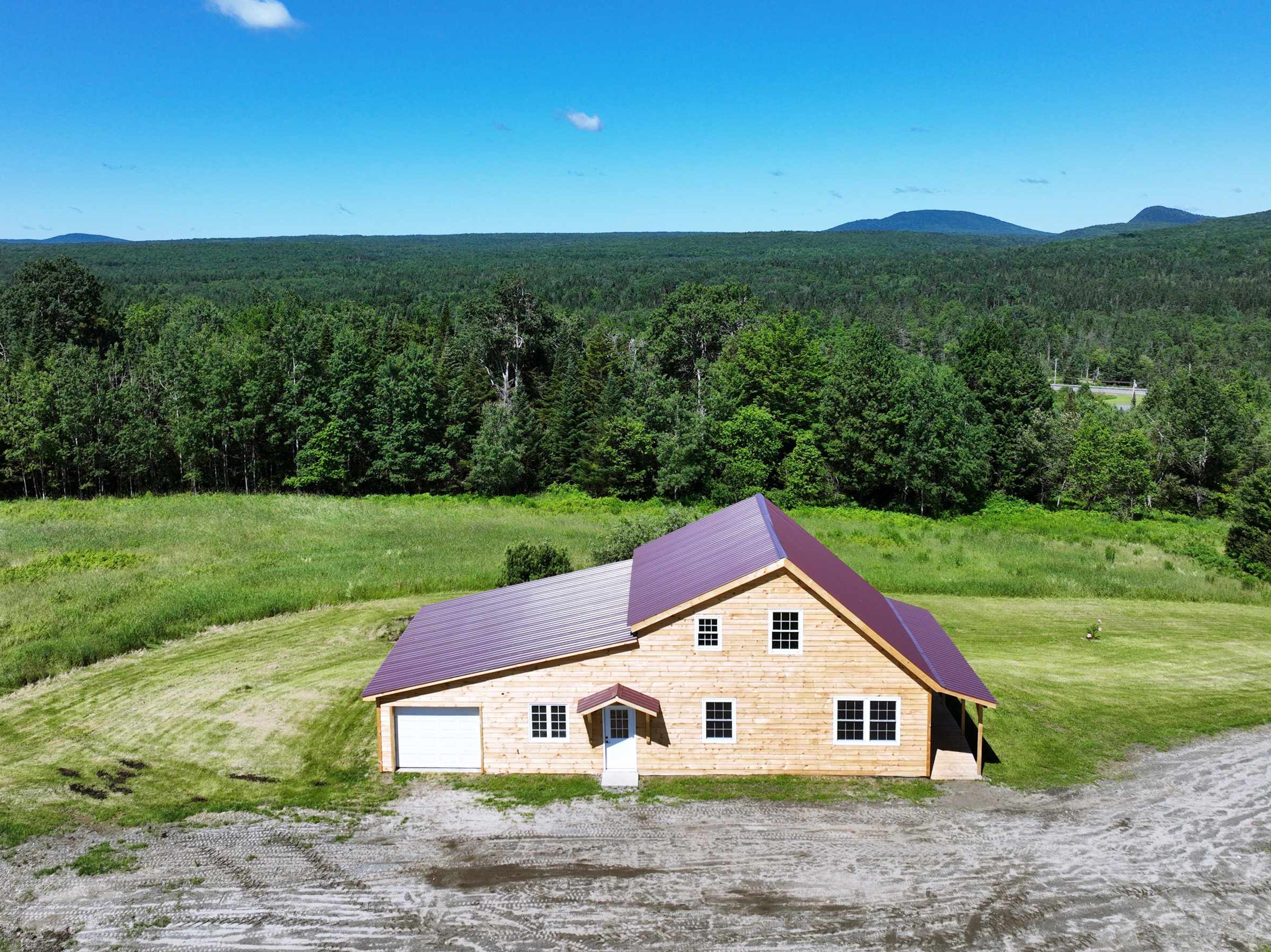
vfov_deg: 45.3
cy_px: 401
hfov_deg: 58.3
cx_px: 588
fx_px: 1138
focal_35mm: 31
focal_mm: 12.29
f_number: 2.8
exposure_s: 1/2000
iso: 100
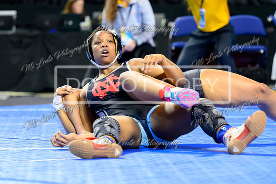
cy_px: 128
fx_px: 1752
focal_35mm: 229
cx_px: 116
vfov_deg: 6.0
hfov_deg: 9.0
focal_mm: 140
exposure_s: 1/800
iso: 3200
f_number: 3.2
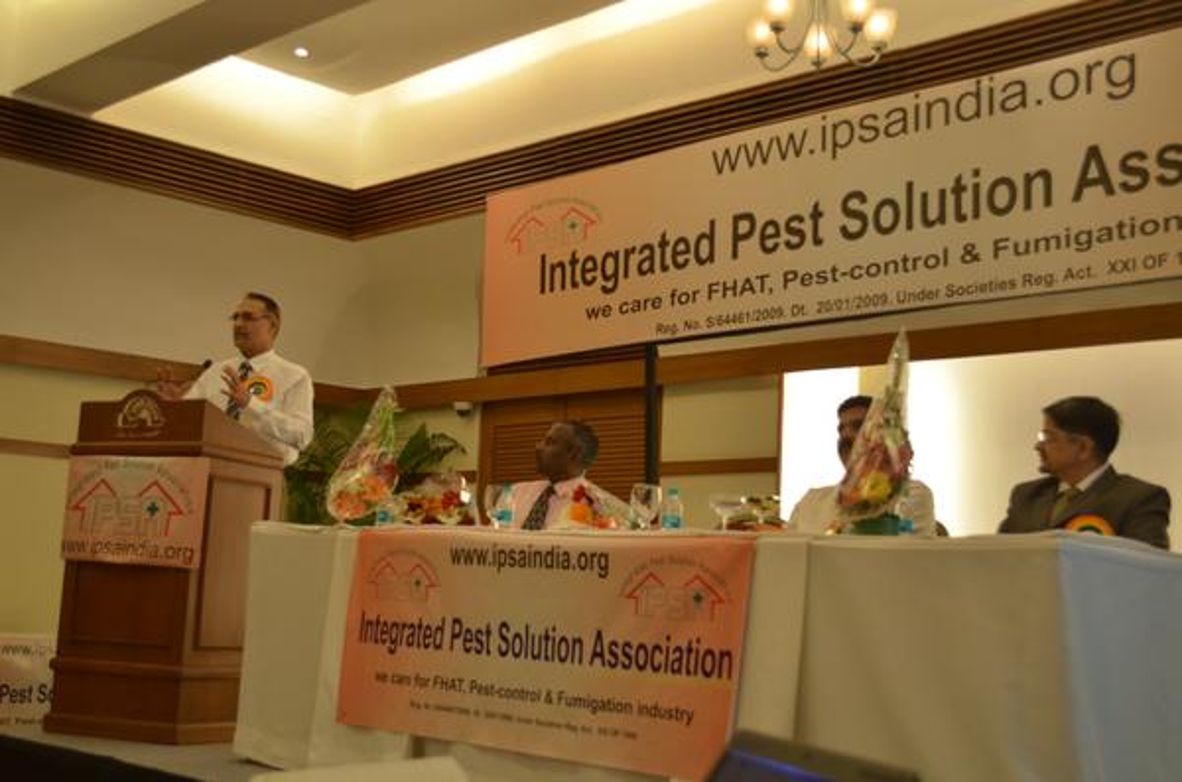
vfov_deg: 29.7
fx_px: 1474
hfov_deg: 43.7
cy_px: 391
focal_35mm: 45
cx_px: 591
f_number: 4.5
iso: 800
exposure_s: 1/80
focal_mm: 30
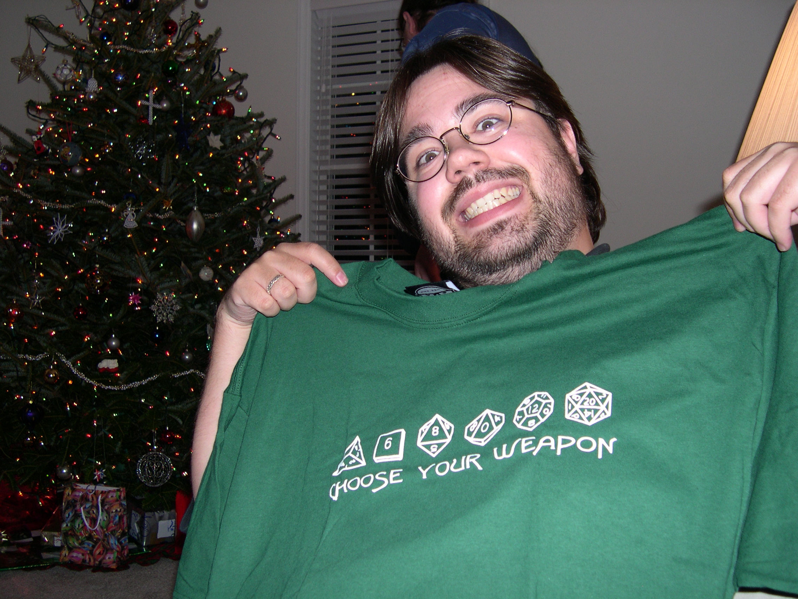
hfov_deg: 49.0
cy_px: 300
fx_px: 876
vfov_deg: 37.7
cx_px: 399
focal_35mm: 38
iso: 100
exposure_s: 1/60
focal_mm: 8
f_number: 2.8
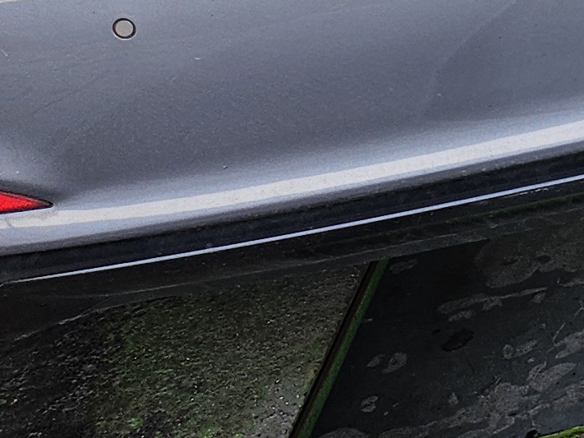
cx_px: 1451
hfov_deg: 11.7
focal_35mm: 135
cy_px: -592
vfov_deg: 9.8
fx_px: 2277
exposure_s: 1/309
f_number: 1.8
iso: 50
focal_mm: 5
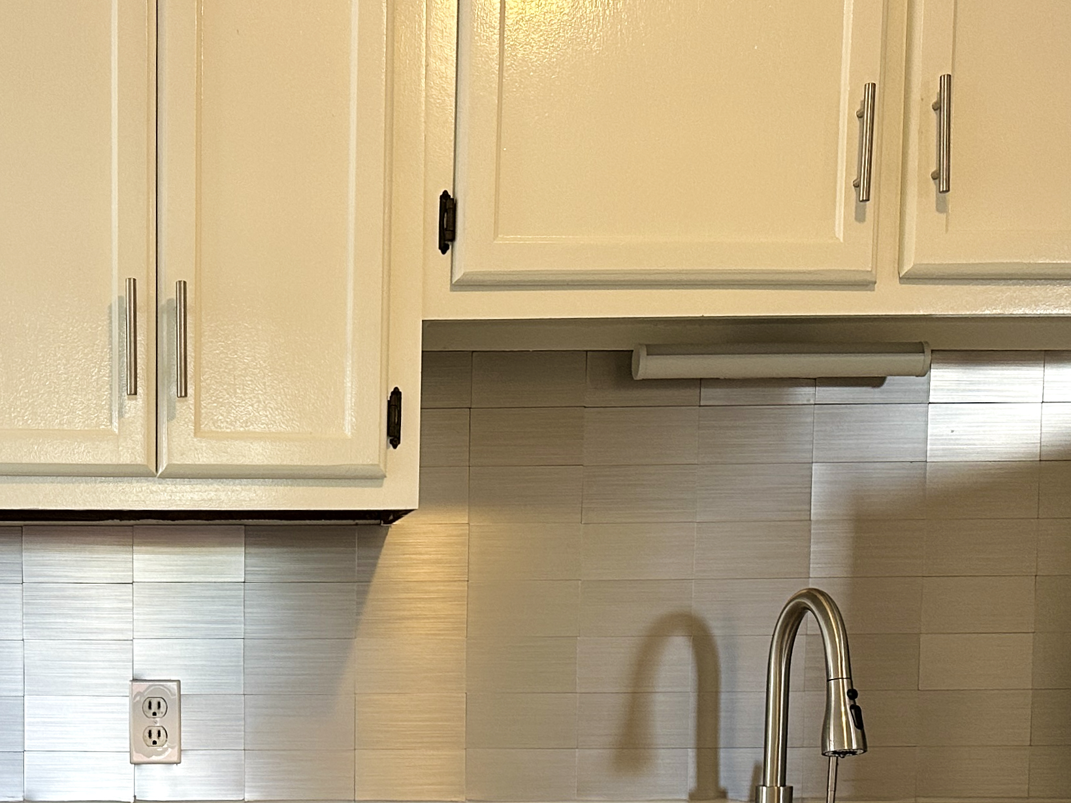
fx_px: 1825
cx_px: 200
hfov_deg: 31.8
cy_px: 834
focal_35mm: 59
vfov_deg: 23.6
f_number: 1.78
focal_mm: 6.86
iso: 200
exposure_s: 1/120
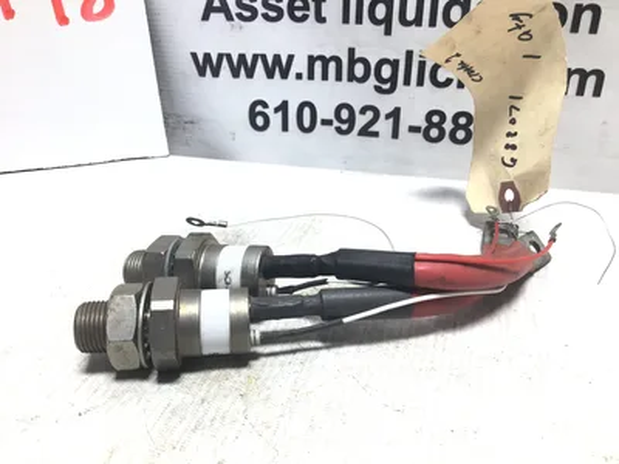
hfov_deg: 58.4
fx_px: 554
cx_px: 310
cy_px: 232
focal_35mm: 31
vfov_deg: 45.4
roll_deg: -1.0
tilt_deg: -28.9
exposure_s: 1/120
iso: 40
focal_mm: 3.3
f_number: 2.4
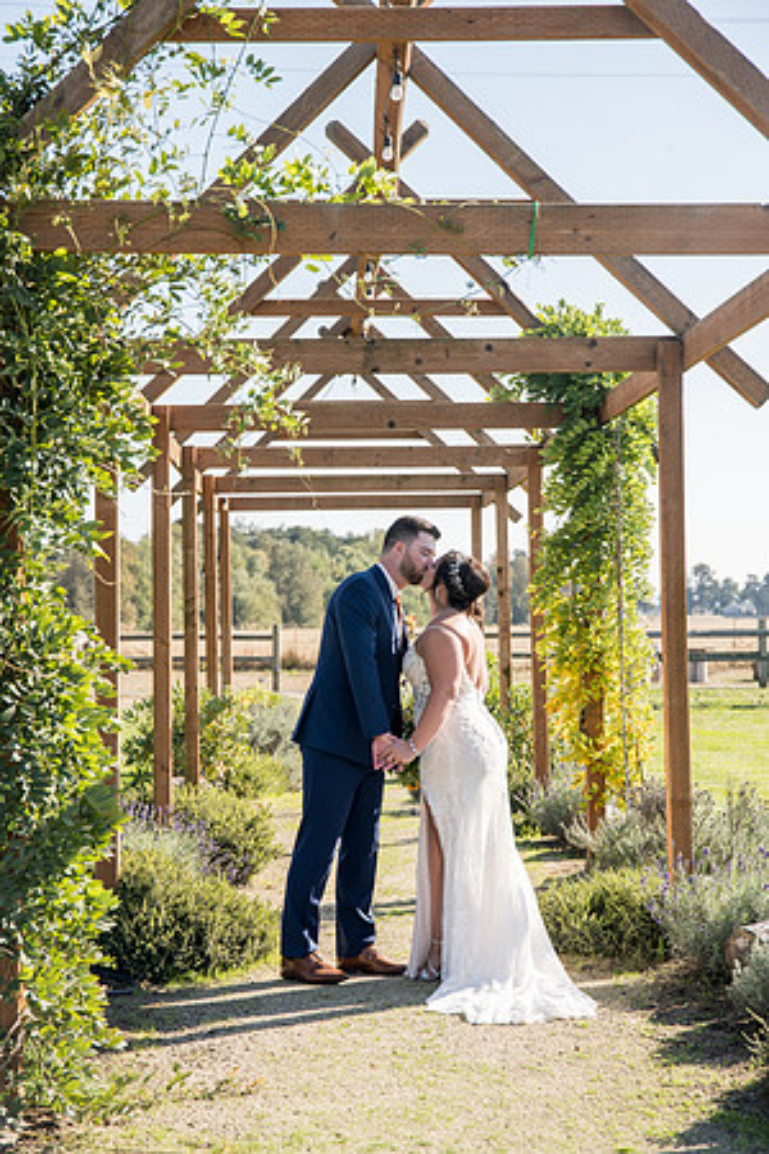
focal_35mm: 62
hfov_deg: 21.9
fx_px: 1986
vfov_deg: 32.4
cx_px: 384
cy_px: 577
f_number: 4.5
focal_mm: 62
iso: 100
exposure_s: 1/400
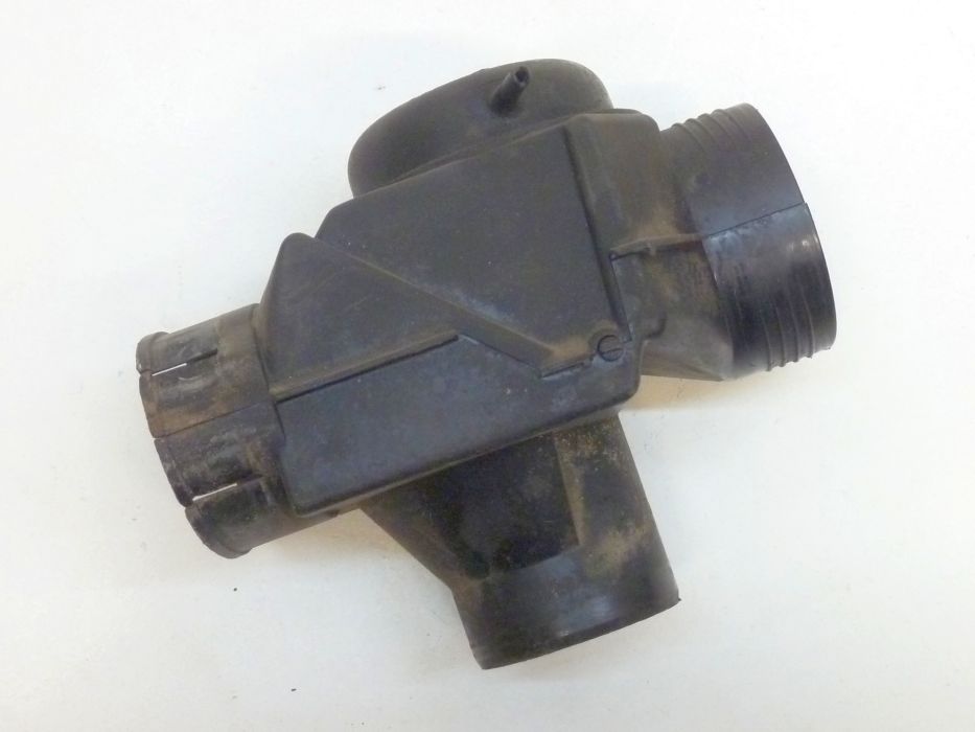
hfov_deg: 42.9
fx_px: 1239
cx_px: 488
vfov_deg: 32.9
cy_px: 366
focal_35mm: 44
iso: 400
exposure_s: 1/13
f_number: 3.7
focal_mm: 7.3
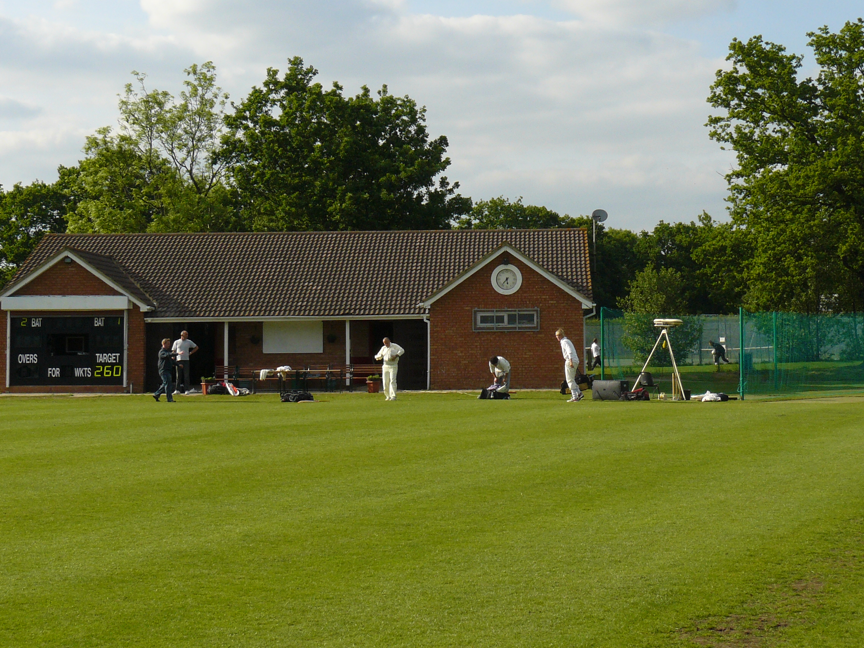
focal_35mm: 73
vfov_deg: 20.1
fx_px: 1822
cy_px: 221
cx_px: 490
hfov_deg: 26.7
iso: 100
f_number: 5.6
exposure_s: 1/400
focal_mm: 8.9
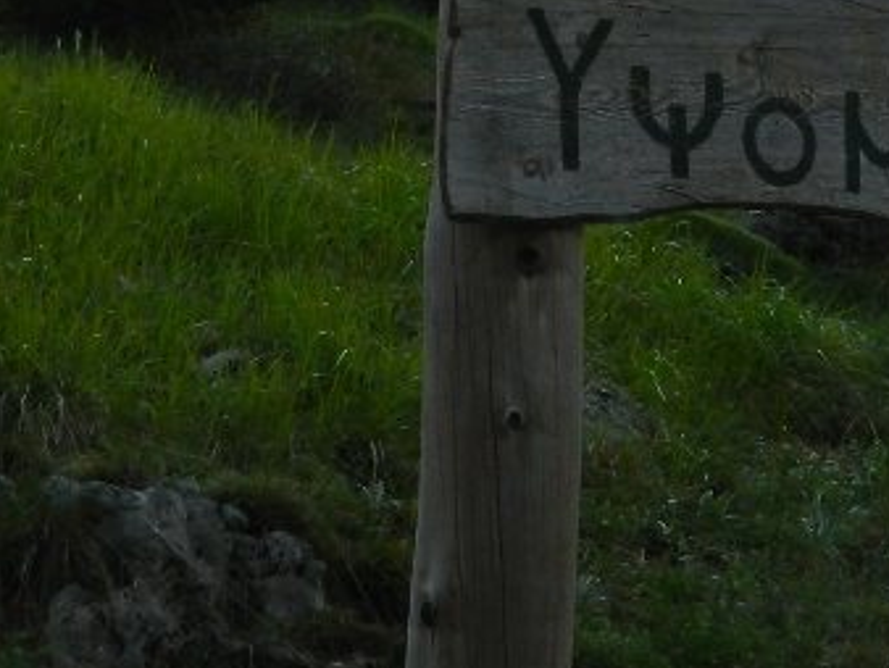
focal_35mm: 220
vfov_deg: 6.6
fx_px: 5654
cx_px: 1168
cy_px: -425
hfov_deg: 8.8
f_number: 3.8
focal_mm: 10.2
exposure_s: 1/250
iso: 80
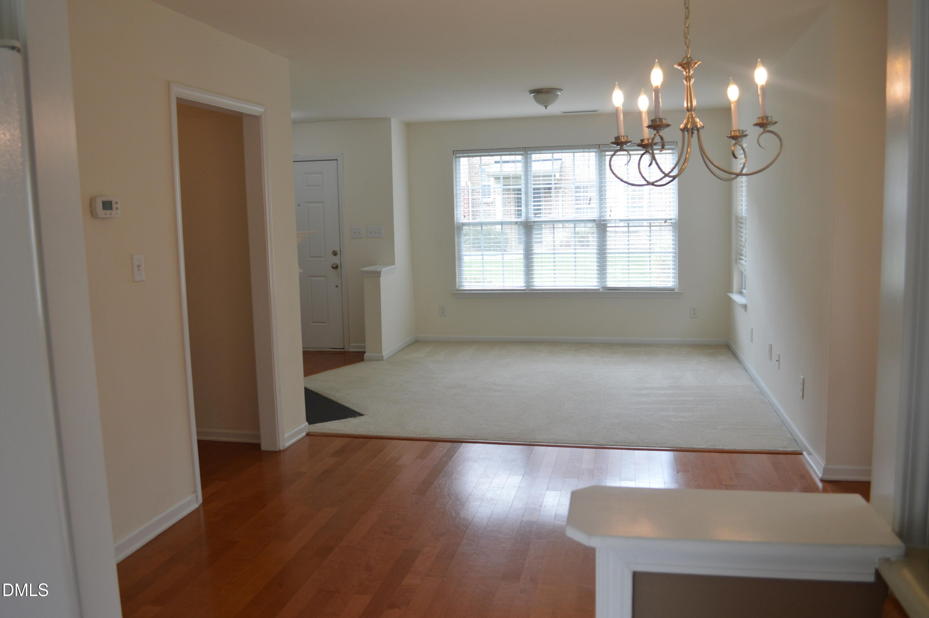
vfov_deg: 47.8
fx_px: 696
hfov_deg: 67.4
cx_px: 464
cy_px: 309
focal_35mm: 27
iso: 400
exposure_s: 1/125
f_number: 5.6
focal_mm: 18
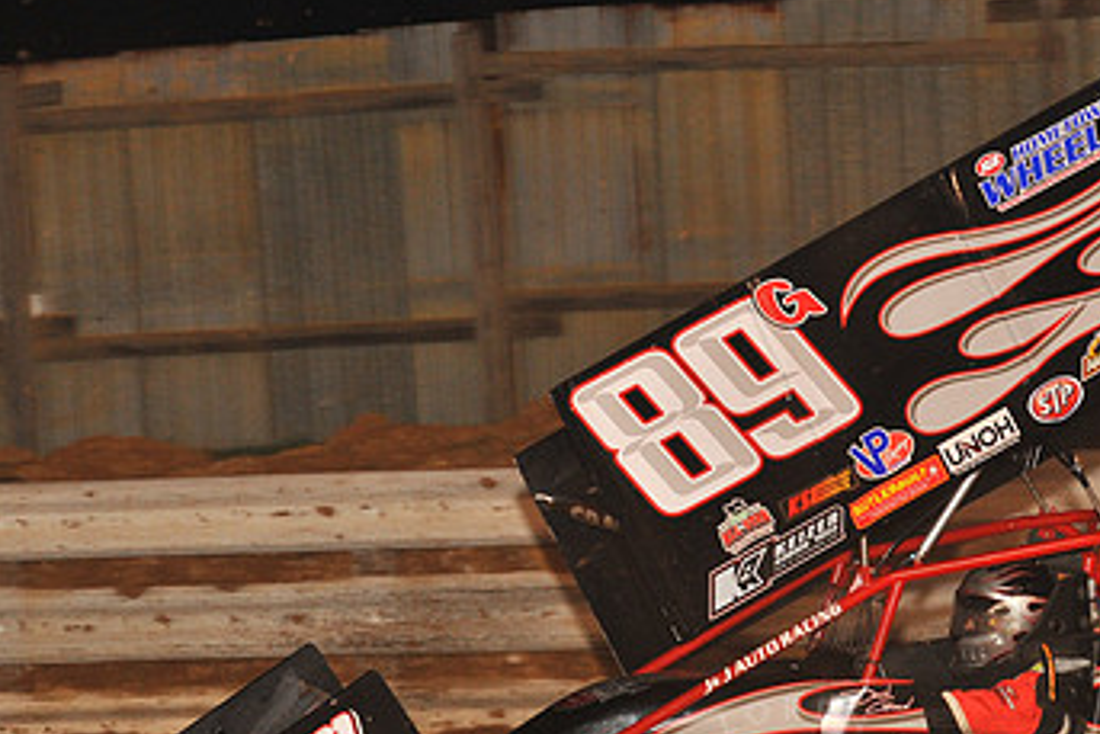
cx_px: 792
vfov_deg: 6.0
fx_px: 6969
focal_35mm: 228
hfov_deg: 9.0
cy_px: 595
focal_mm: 135
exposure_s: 1/320
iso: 1250
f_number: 6.3
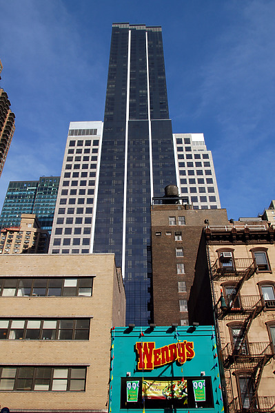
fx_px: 344
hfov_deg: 43.5
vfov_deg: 62.0
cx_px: 138
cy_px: 206
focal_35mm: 30
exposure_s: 1/320
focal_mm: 20
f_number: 9
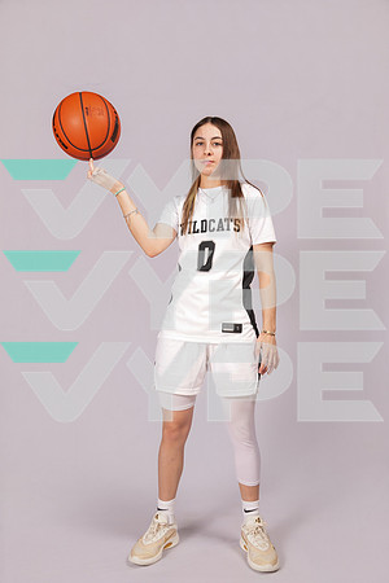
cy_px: 292
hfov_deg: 42.3
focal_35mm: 31
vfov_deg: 60.3
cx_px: 194
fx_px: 502
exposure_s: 1/200
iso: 250
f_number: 8
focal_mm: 31
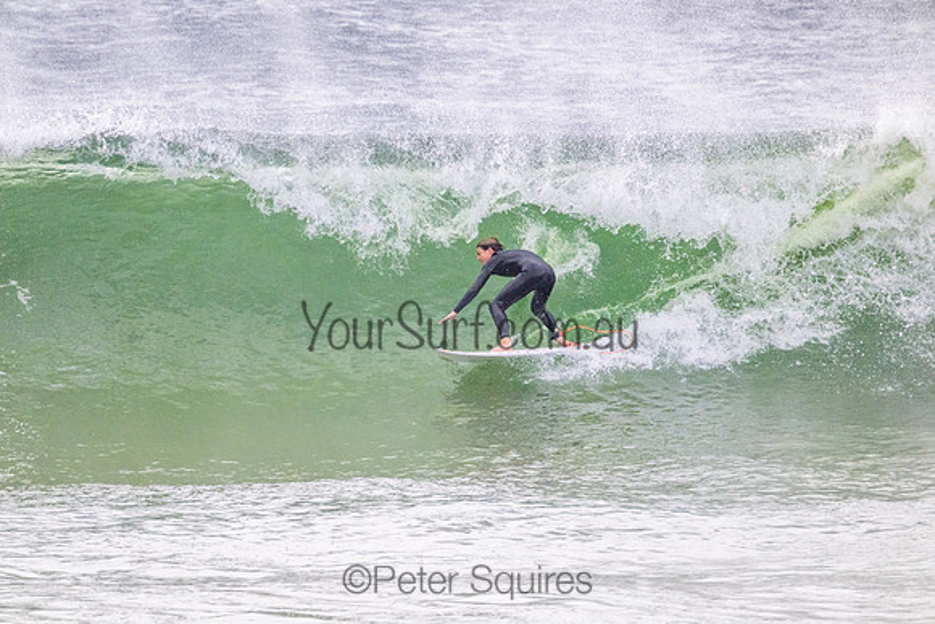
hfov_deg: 2.6
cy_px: 312
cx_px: 468
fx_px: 20782
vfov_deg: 1.7
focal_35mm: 800
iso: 4500
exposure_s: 1/2000
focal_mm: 800
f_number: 11
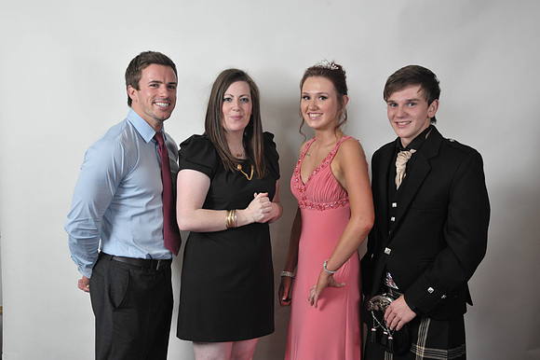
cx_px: 270
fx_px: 675
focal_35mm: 45
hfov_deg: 43.6
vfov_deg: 29.8
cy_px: 180
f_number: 7.1
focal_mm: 45
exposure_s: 1/160
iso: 1000
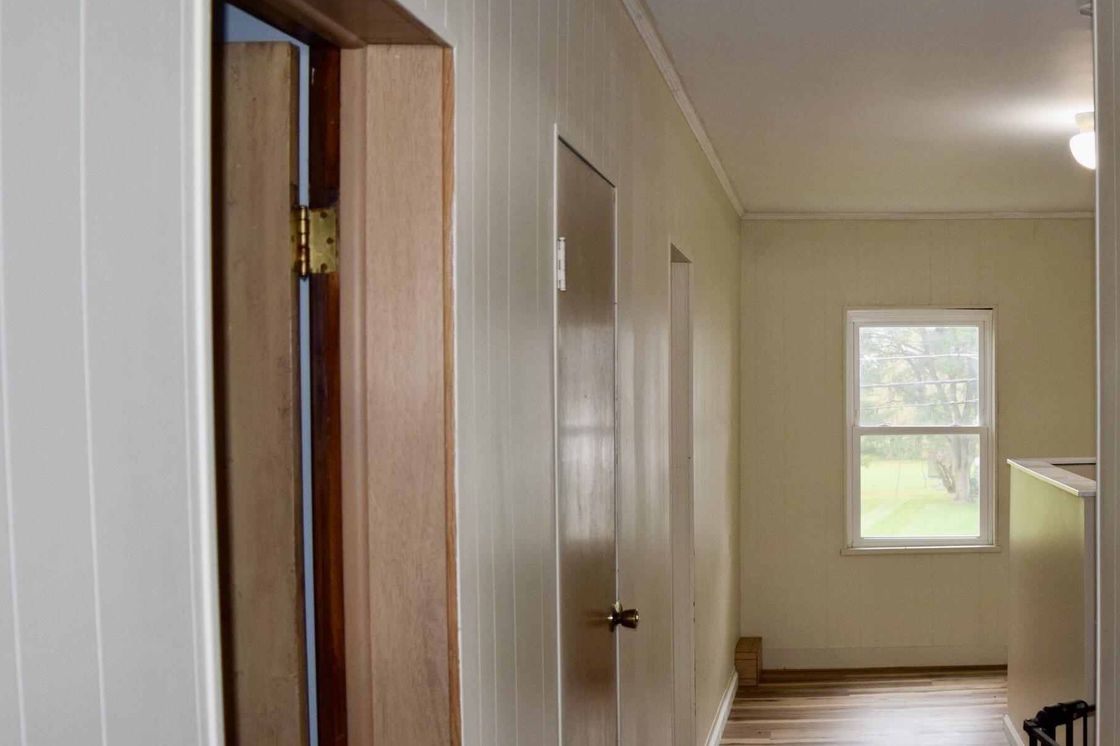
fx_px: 1400
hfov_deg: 41.3
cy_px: 435
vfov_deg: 29.8
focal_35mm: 45
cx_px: 931
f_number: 4
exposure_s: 1/60
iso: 800
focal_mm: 18
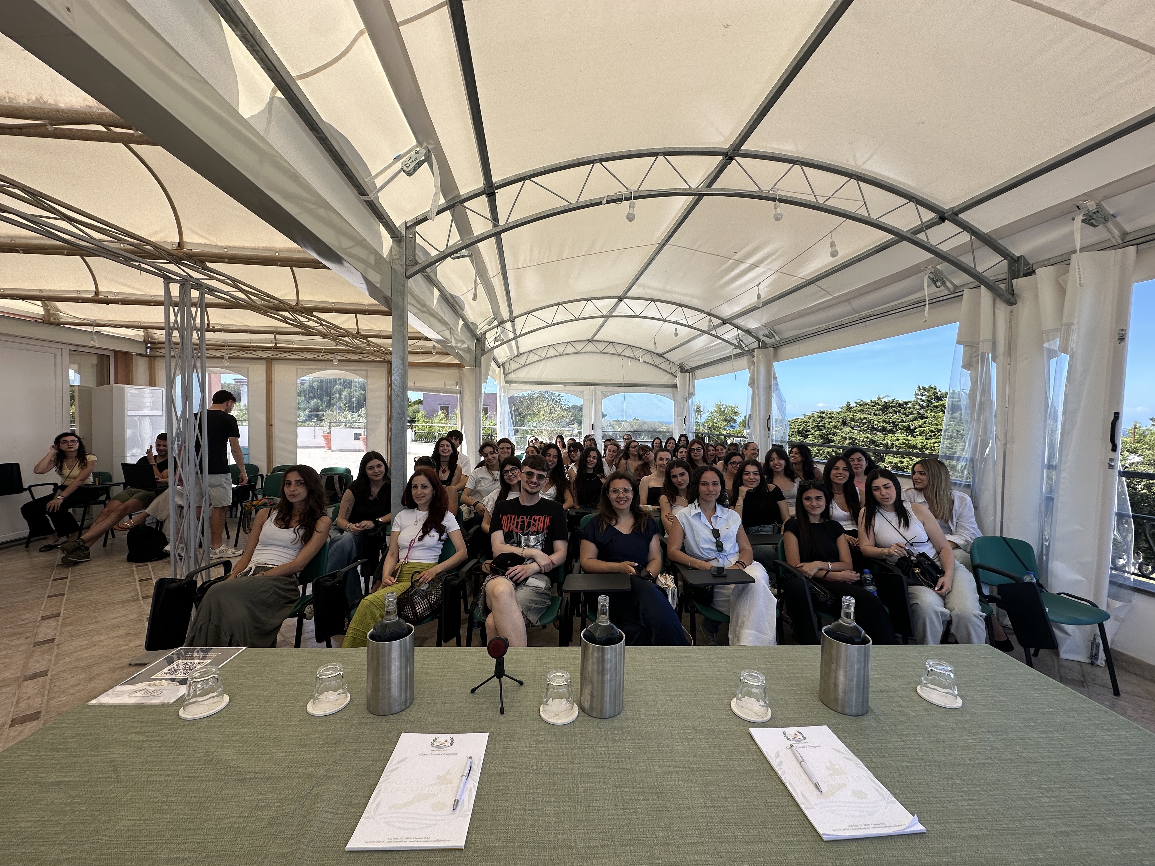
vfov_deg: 85.7
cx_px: 578
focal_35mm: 14
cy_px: 433
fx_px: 467
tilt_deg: -2.5
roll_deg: -1.4
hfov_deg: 102.1
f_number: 2.2
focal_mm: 2.22
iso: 40
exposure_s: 1/917
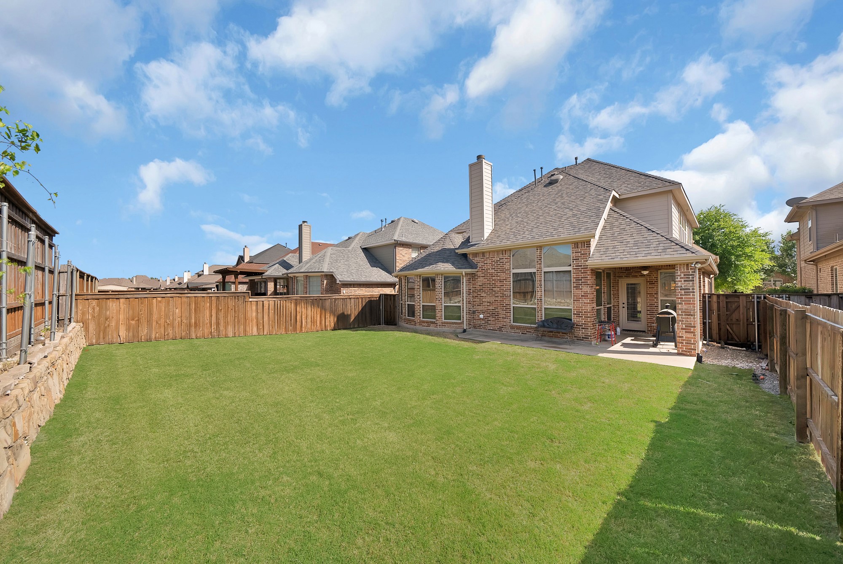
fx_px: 281
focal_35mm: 12
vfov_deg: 90.1
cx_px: 422
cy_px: 282
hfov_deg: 112.6
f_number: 9
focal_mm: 12
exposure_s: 1/320
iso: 640
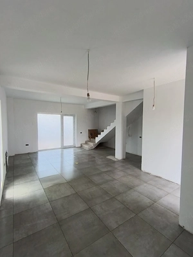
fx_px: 126
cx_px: 96
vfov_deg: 91.0
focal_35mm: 17
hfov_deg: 74.7
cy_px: 128
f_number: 2.2
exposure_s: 1/100
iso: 185
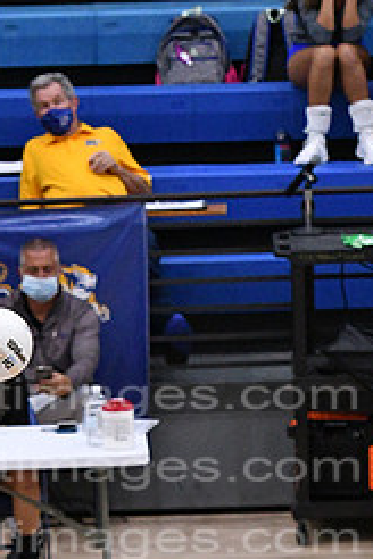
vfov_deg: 4.8
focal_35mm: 431
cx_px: -8
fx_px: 6698
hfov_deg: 3.2
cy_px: 650
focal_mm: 122
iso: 6400
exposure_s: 1/1250
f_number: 3.2
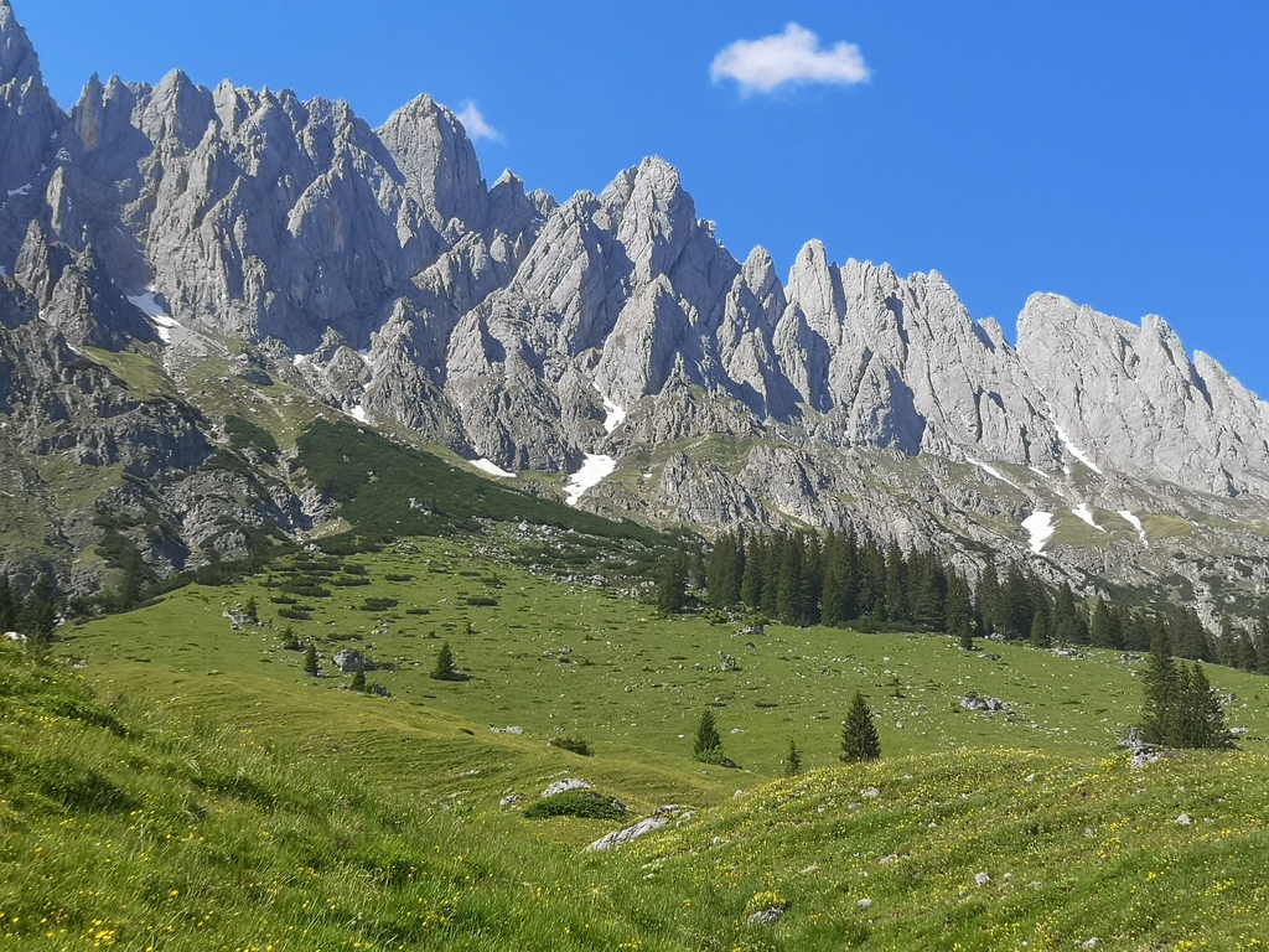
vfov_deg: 29.1
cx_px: 634
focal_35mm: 50
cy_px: 476
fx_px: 1833
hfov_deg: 38.2
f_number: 1.8
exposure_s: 1/1391
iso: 50
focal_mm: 3.95
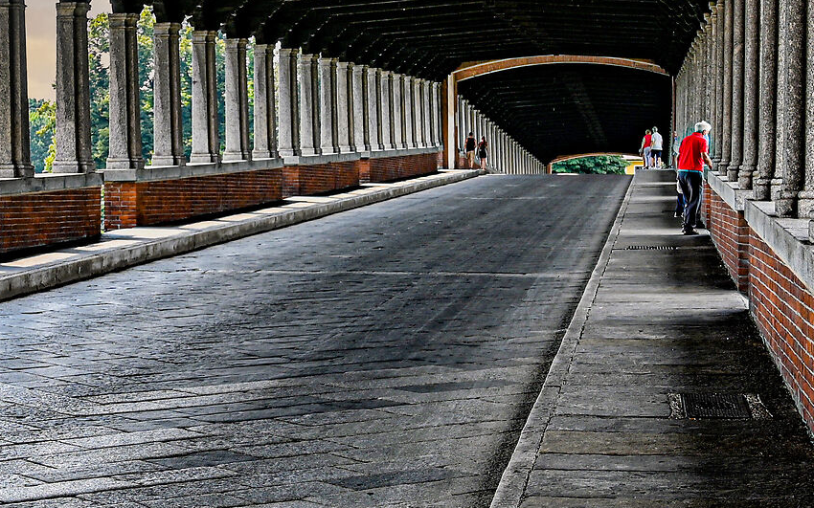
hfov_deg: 22.4
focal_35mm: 92
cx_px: 209
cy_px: 149
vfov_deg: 14.2
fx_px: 2041
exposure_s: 1/160
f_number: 6.3
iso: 125
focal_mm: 32
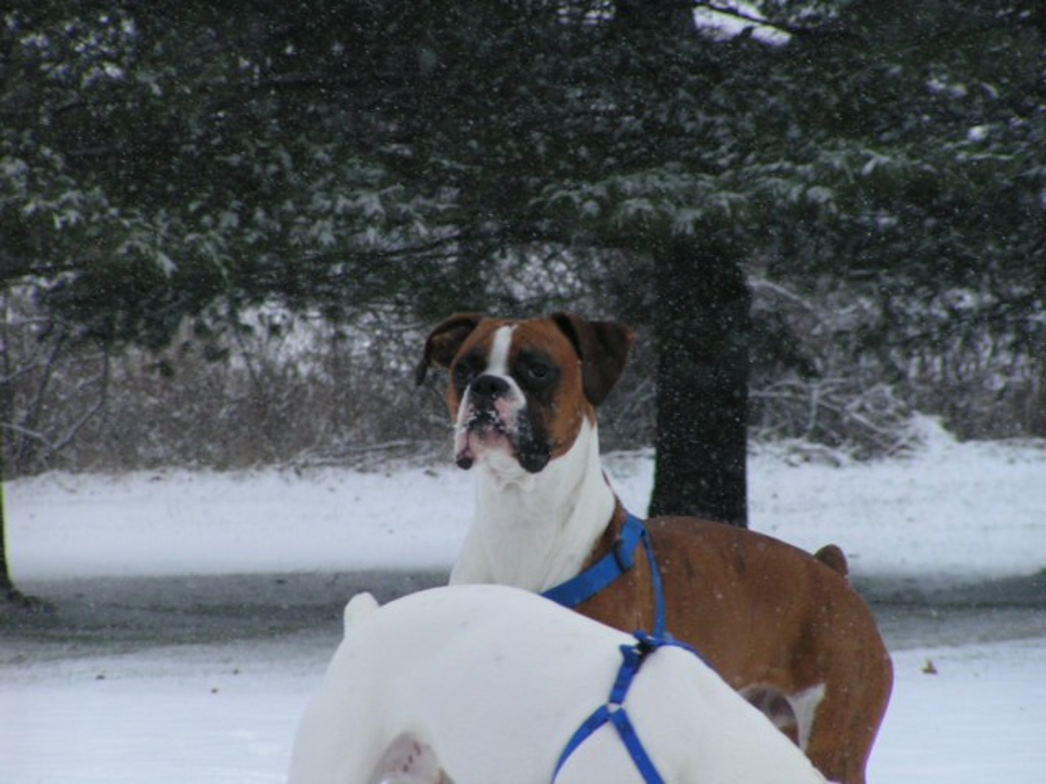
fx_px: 9398
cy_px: 392
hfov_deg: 6.4
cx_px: 523
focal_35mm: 311
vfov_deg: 4.8
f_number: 5
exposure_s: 1/400
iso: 50
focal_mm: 47.6
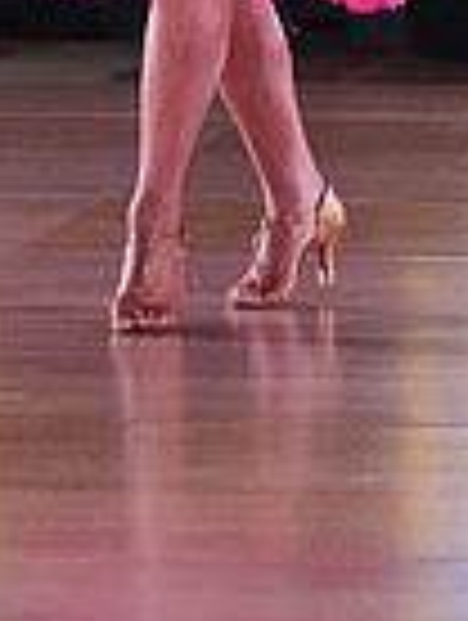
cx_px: 461
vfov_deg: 6.6
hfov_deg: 5.0
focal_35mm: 295
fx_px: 5301
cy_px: -292
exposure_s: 1/400
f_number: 4
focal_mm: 73
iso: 2000
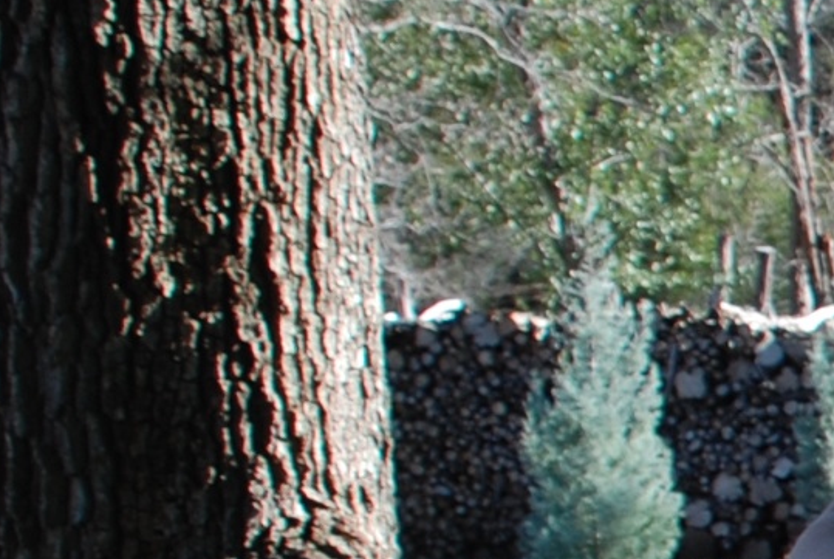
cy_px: 688
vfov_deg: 8.2
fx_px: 3874
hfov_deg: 10.7
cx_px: 1929
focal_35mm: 167
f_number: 5.6
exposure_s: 1/125
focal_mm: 20
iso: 100
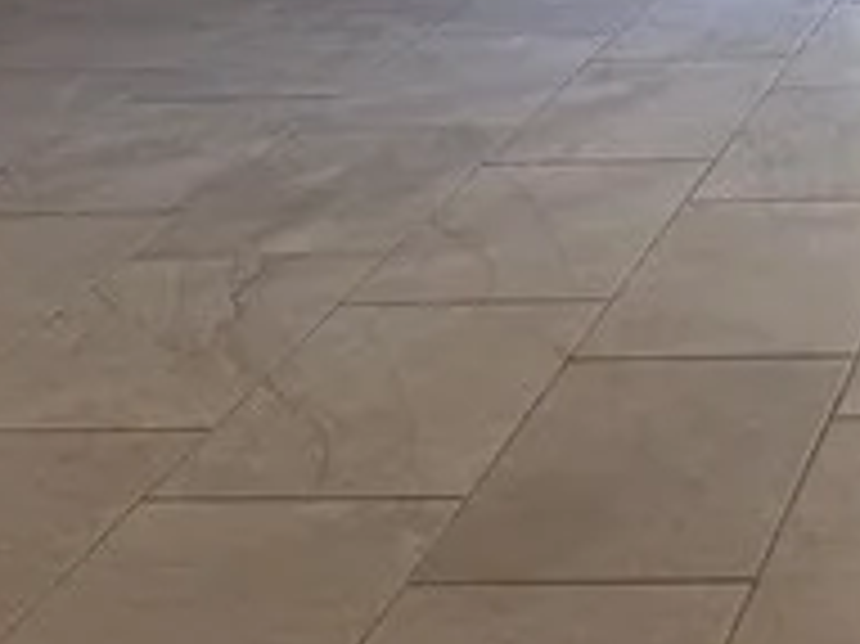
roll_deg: +0.3
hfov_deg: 14.2
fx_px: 3203
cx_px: 1310
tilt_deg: -0.1
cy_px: -630
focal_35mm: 129
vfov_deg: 10.6
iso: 100
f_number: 1.78
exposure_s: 1/399
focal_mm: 6.76
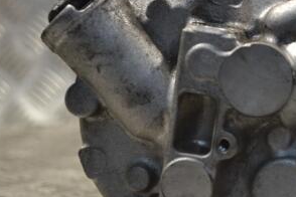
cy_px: 78
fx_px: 855
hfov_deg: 19.4
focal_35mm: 104
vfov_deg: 13.2
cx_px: 255
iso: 400
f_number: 5
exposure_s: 1/80
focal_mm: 34
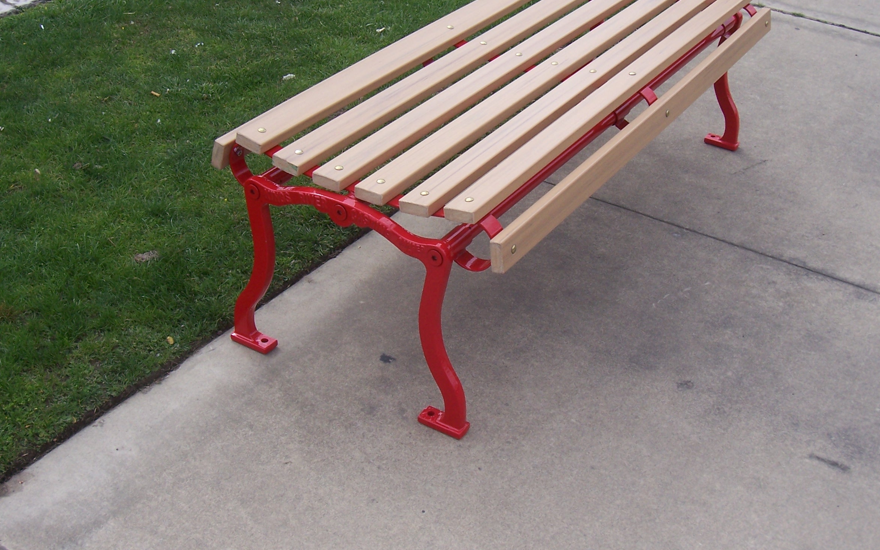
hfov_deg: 41.0
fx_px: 1175
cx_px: 448
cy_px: 211
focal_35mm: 49
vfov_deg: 26.3
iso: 80
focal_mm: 7
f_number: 5.6
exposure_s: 1/350
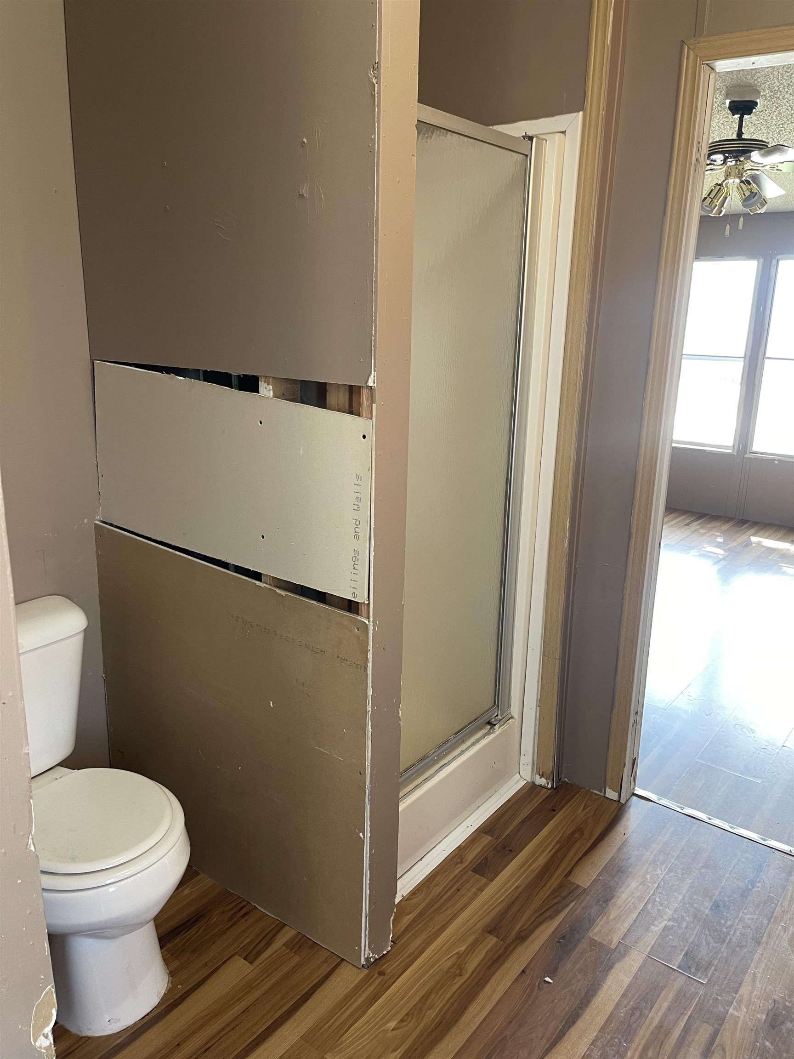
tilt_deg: -14.7
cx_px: 397
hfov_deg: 54.9
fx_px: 765
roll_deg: -1.8
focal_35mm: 25
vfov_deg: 69.4
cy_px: 530
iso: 125
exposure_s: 1/60
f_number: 1.6
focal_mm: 5.1
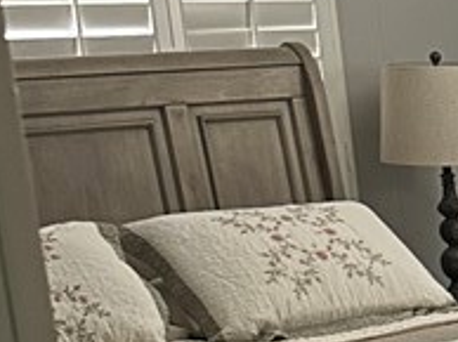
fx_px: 1678
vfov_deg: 11.1
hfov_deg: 14.0
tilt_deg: -15.1
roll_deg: +2.5
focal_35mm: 127
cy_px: 531
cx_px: 784
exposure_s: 1/40
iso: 800
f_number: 1.78
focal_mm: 6.86
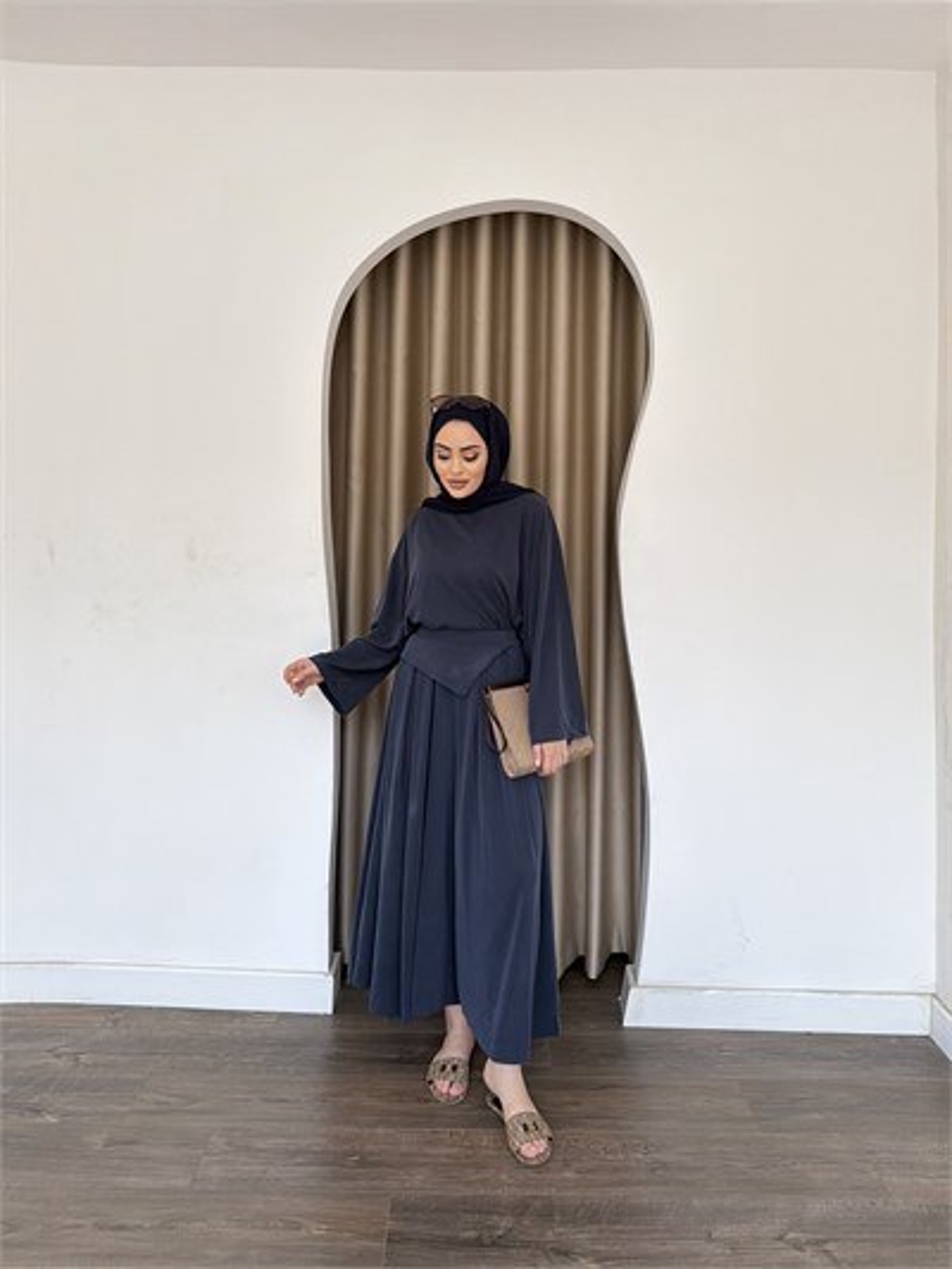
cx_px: 476
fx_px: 880
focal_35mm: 24
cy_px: 634
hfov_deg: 56.8
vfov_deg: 71.6
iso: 320
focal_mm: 6.76
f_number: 1.78
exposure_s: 1/1770
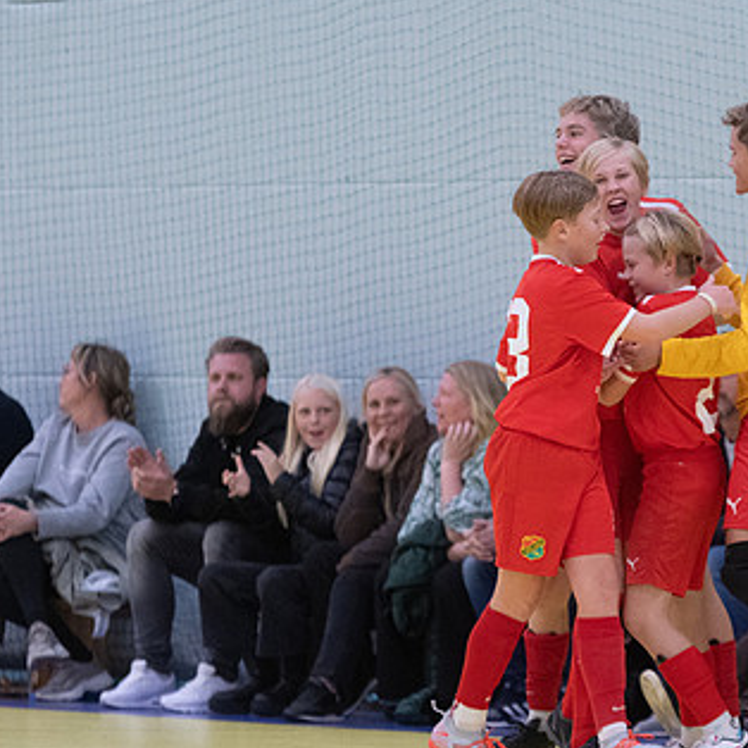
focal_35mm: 471
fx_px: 11515
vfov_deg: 3.7
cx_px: 646
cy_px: 411
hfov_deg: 3.7
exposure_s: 1/400
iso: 3600
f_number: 3.2
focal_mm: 200
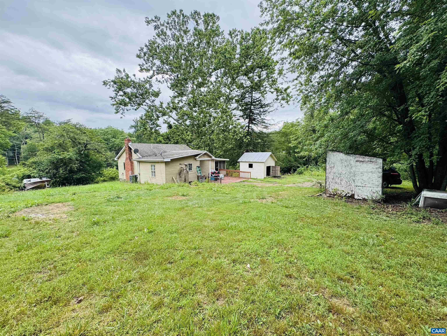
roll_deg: +1.7
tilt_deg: -5.3
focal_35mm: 14
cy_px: 168
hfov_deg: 102.1
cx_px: 224
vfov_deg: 85.7
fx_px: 181
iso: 40
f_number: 2.2
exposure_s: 1/368
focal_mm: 2.22
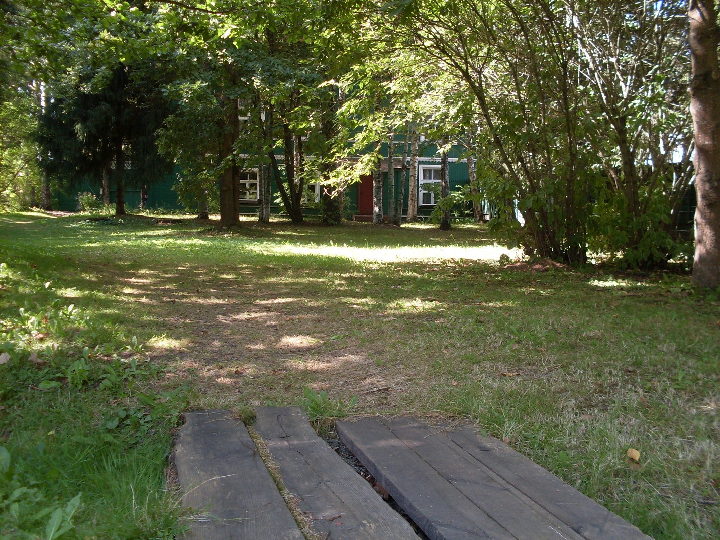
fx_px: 790
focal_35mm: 38
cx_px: 360
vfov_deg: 37.7
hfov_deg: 49.0
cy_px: 270
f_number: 2.8
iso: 80
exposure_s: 1/90
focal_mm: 6.3
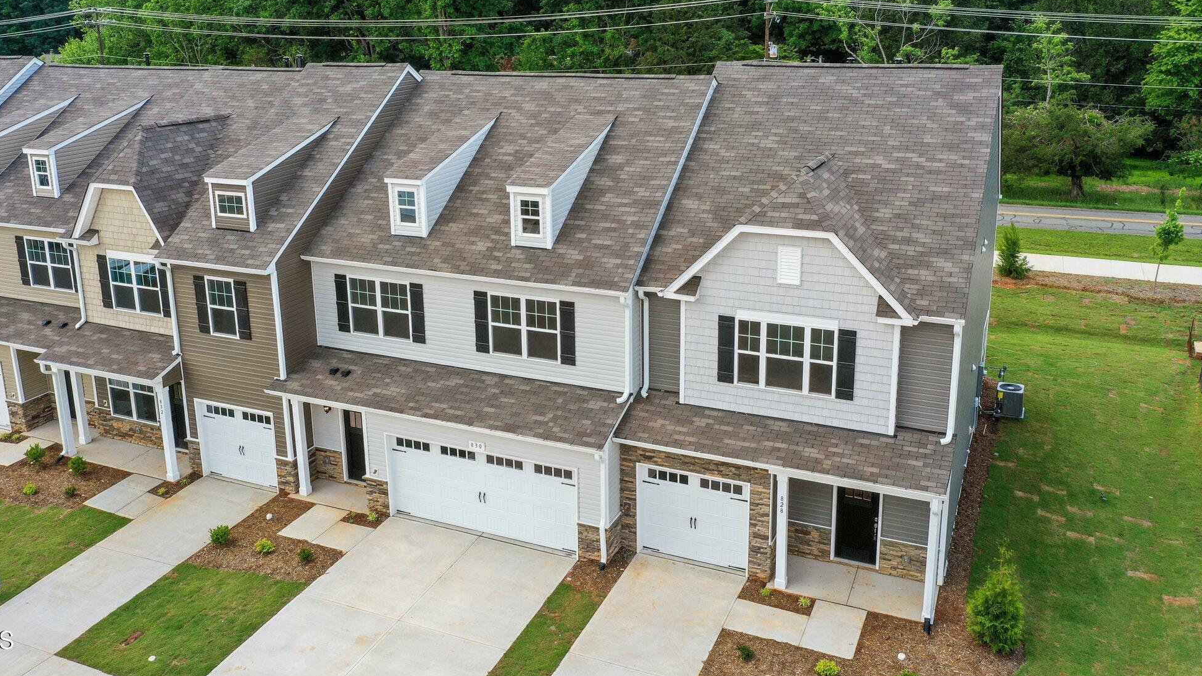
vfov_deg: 37.6
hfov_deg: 62.6
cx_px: 584
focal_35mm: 31
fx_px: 988
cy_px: 255
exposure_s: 1/200
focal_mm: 10.26
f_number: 5
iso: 100
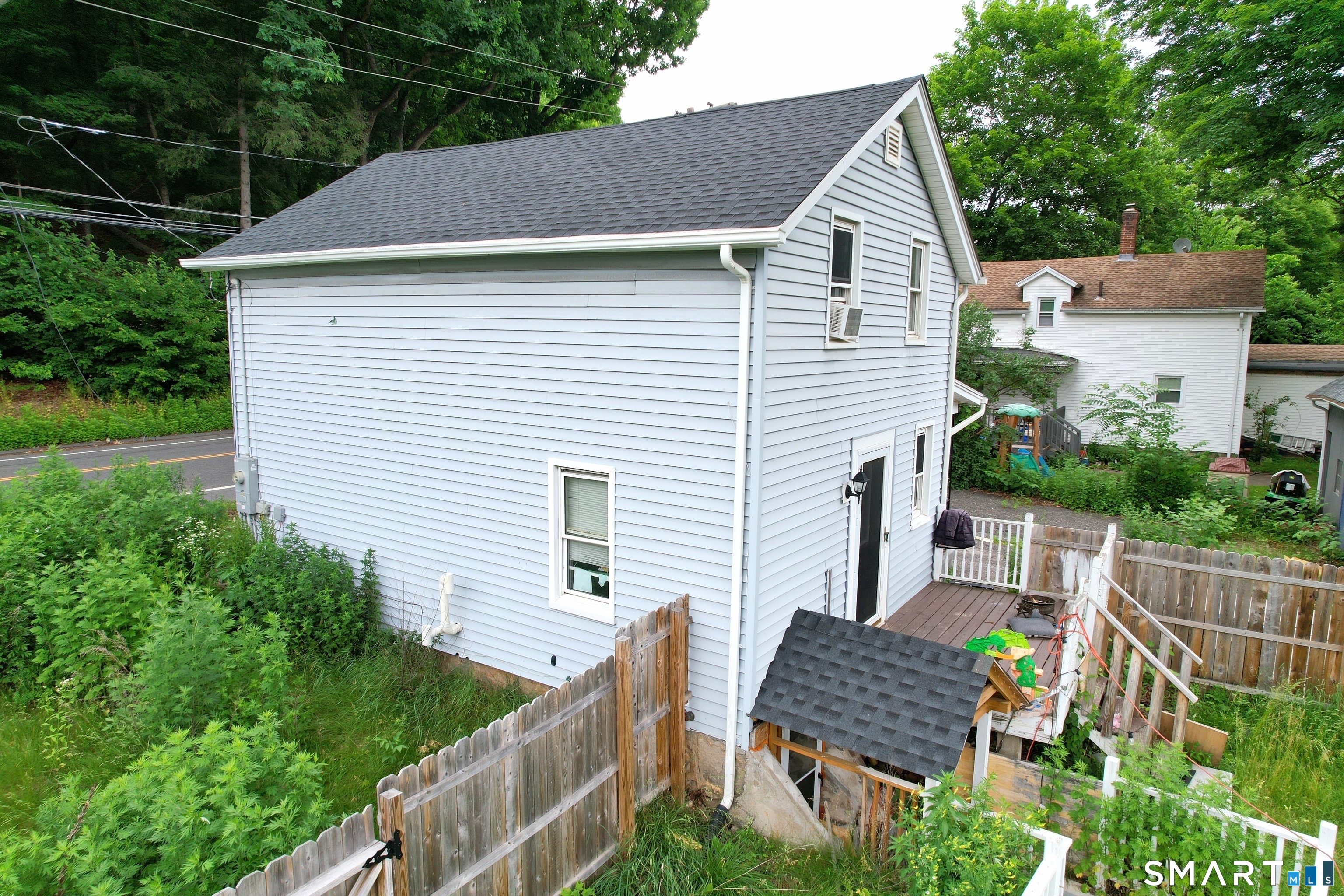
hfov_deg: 78.6
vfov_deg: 57.2
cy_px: 448
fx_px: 821
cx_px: 672
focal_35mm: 22
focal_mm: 8.38
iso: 100
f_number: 2.8
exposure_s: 1/350
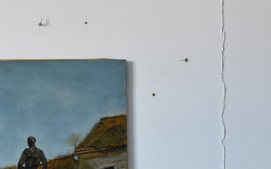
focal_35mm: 111
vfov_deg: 11.5
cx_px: -84
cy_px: 207
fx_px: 820
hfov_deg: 17.6
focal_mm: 26
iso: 800
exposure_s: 1/80
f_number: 4.5
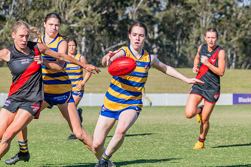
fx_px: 1477
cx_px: 133
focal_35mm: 212
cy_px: 79
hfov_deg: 9.7
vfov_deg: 6.5
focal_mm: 195
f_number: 11
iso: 800
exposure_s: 1/1250
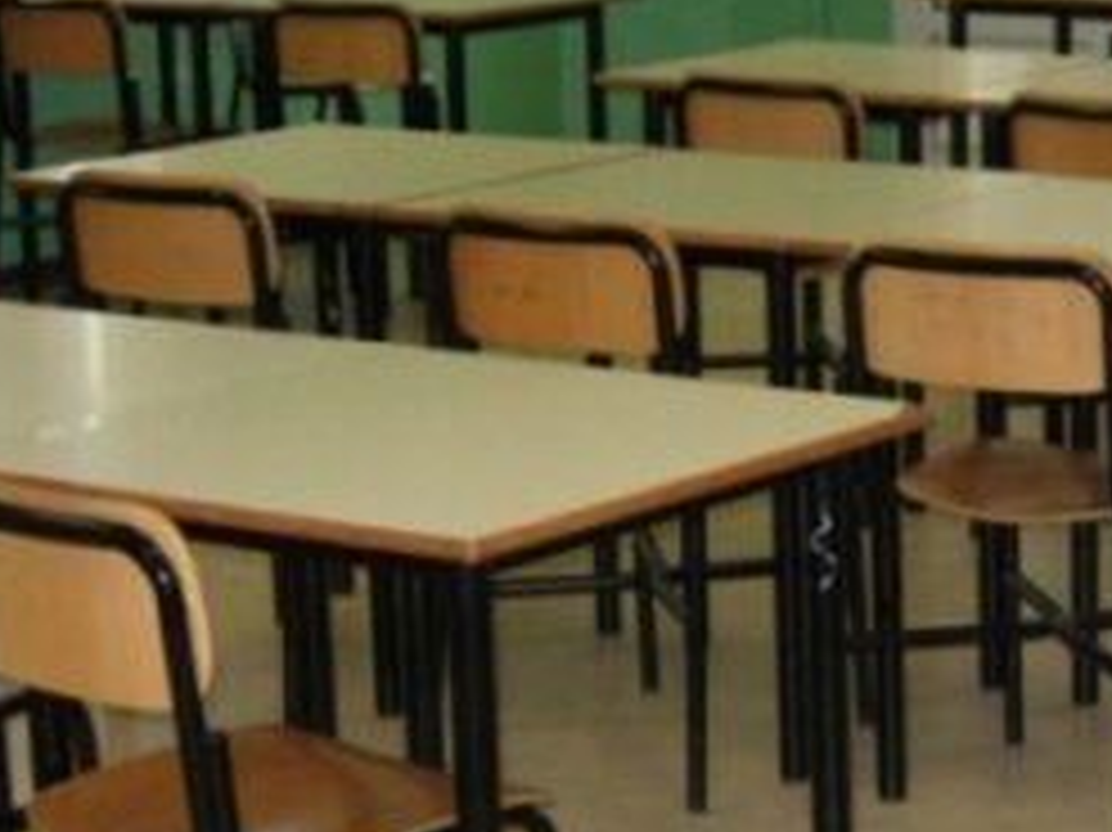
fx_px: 3596
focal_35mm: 112
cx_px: 1387
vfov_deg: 13.2
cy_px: 591
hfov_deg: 16.7
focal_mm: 7.5
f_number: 2.7
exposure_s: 1/181
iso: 200
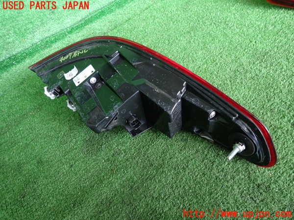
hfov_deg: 69.4
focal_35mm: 25
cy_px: 110
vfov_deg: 54.9
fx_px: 212
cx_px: 147
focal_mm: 4.5
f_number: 2
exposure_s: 1/40
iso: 200
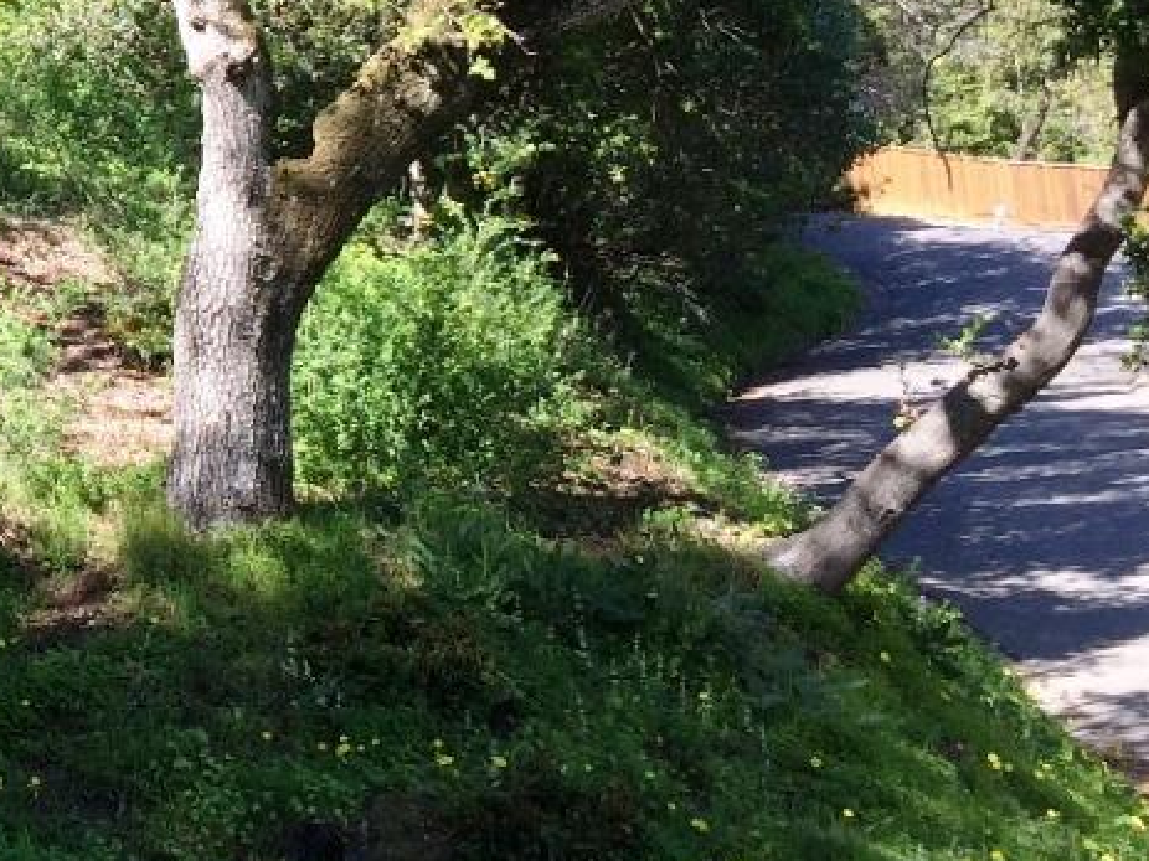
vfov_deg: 15.3
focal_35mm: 94
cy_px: -98
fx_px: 3119
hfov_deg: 19.1
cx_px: -395
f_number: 2.2
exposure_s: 1/441
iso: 32
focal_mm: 4.15
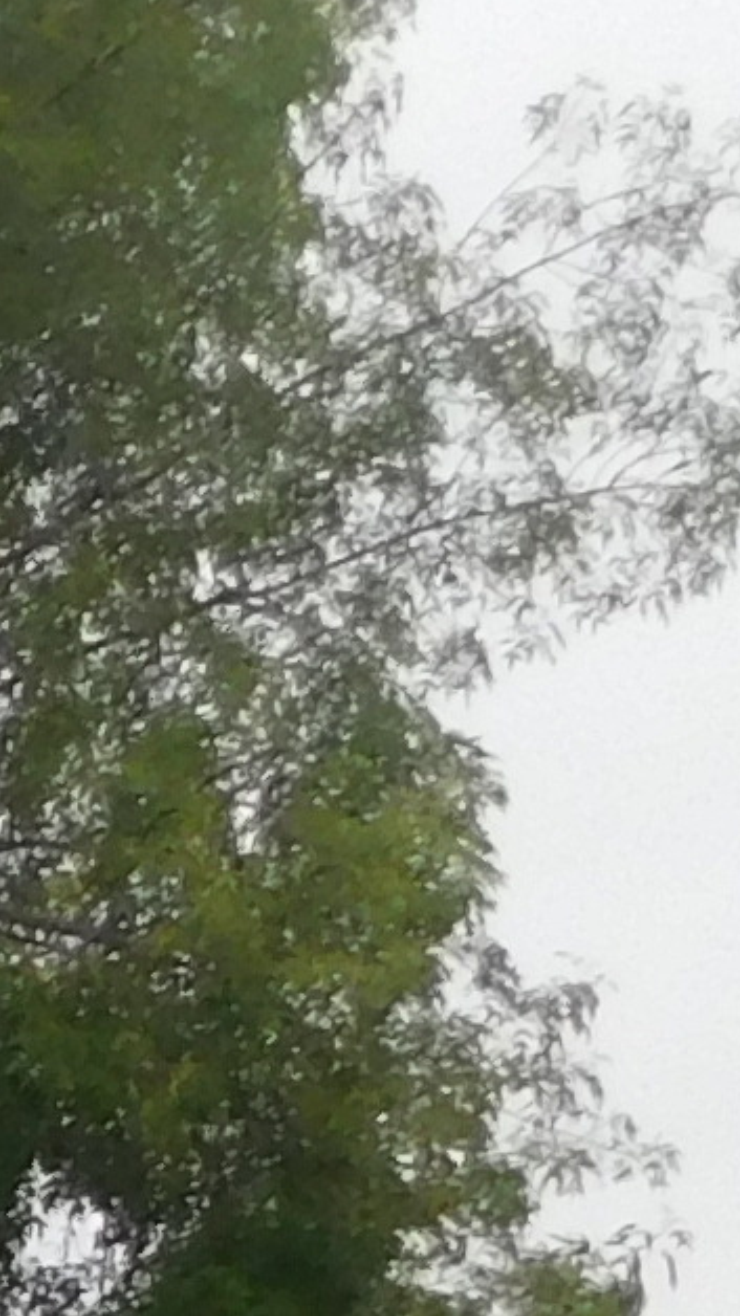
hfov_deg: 4.3
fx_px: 8376
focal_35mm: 240
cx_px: -3237
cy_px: 3217
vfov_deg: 8.2
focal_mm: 5.3
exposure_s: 1/320
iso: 125
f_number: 3.2
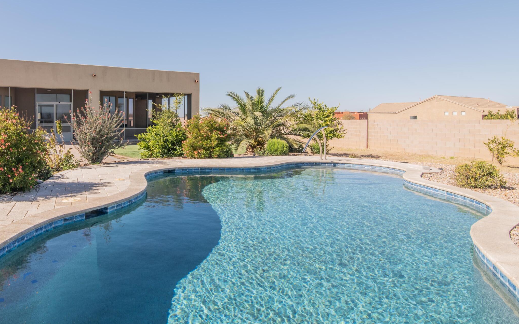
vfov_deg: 50.5
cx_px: 169
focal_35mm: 24
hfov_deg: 72.3
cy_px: 119
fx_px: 339
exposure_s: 1/40
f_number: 18
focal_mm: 16
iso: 100
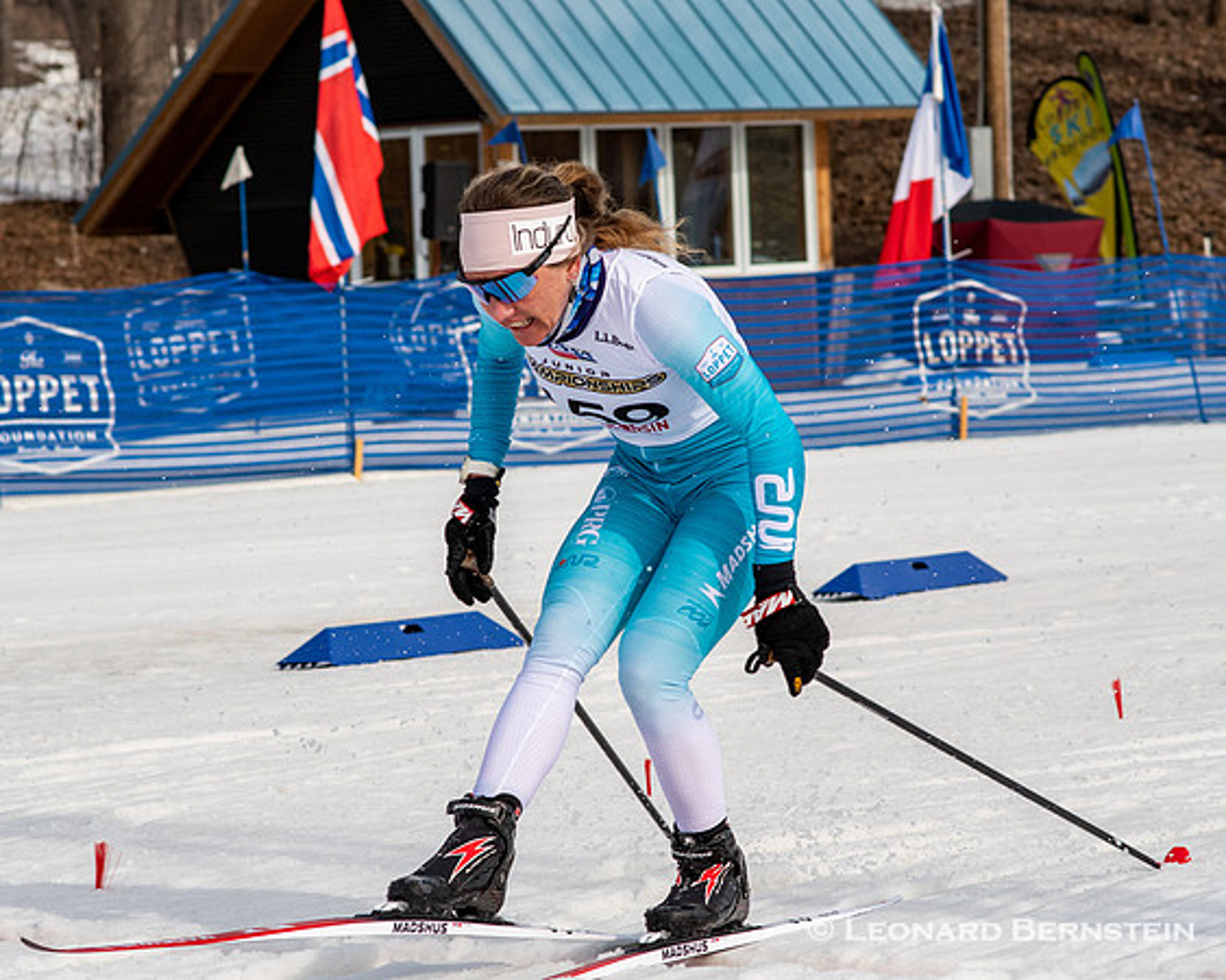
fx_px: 5218
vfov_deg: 10.7
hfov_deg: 13.4
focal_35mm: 144
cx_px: 576
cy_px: 489
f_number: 5.6
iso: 400
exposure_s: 1/2000
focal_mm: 85
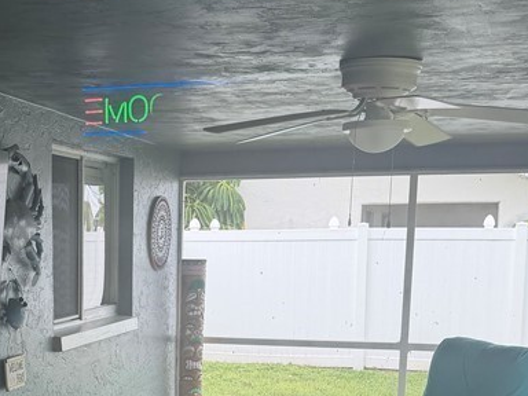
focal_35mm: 64
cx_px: 76
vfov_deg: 22.1
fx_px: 976
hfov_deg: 29.3
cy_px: 397
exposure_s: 1/204
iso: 64
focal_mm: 6.76
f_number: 1.78
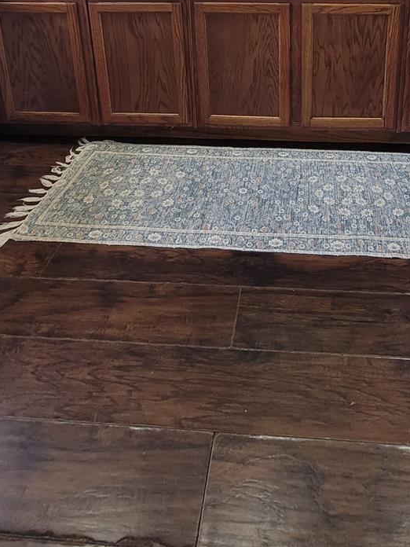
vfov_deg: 52.9
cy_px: 24
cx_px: 276
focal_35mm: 28
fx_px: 442
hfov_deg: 48.8
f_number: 2.2
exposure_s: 1/60
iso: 125
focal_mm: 1.74
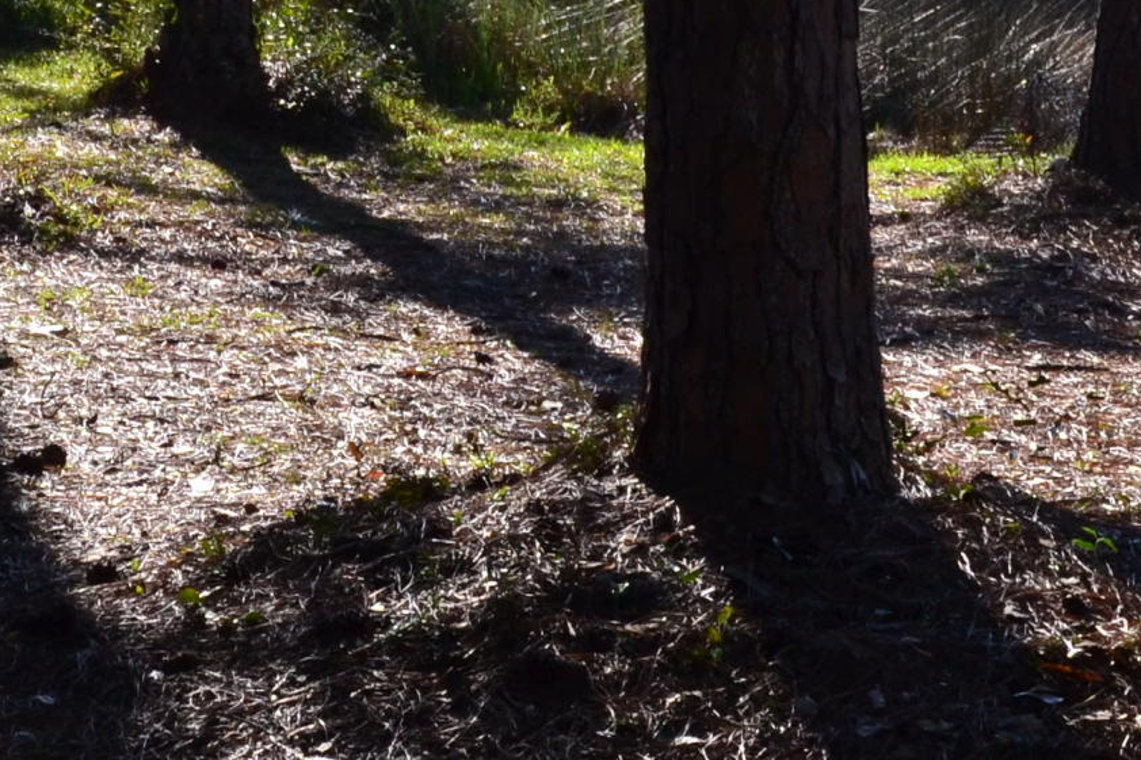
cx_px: 318
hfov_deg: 14.7
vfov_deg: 9.7
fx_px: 4404
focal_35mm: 139
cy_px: -140
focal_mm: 26
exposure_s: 1/250
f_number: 10
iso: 400
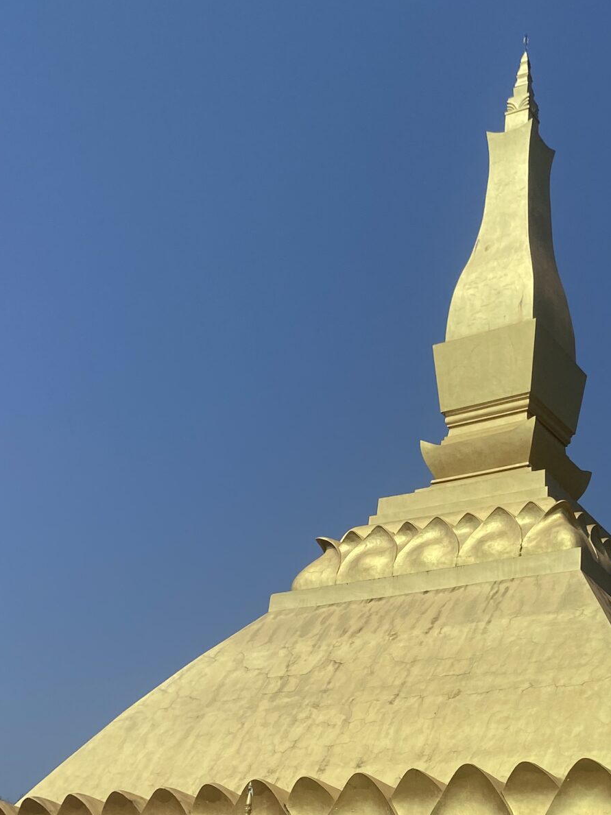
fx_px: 1319
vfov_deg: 32.9
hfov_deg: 25.5
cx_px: 520
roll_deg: -2.9
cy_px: 711
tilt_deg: +16.2
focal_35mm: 56
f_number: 1.8
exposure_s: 1/6061
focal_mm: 4.25
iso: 32
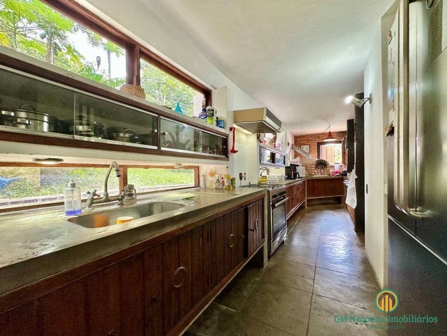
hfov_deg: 102.1
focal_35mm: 14
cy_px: 168
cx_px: 224
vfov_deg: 85.7
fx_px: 181
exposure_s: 1/60
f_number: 2.2
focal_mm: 2.22
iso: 160
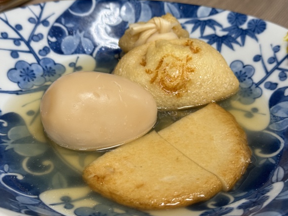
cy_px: 113
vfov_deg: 27.5
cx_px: 146
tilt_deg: -36.8
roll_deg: -0.1
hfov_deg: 36.2
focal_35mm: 53
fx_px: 441
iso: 160
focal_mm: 6.76
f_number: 1.78
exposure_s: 1/60
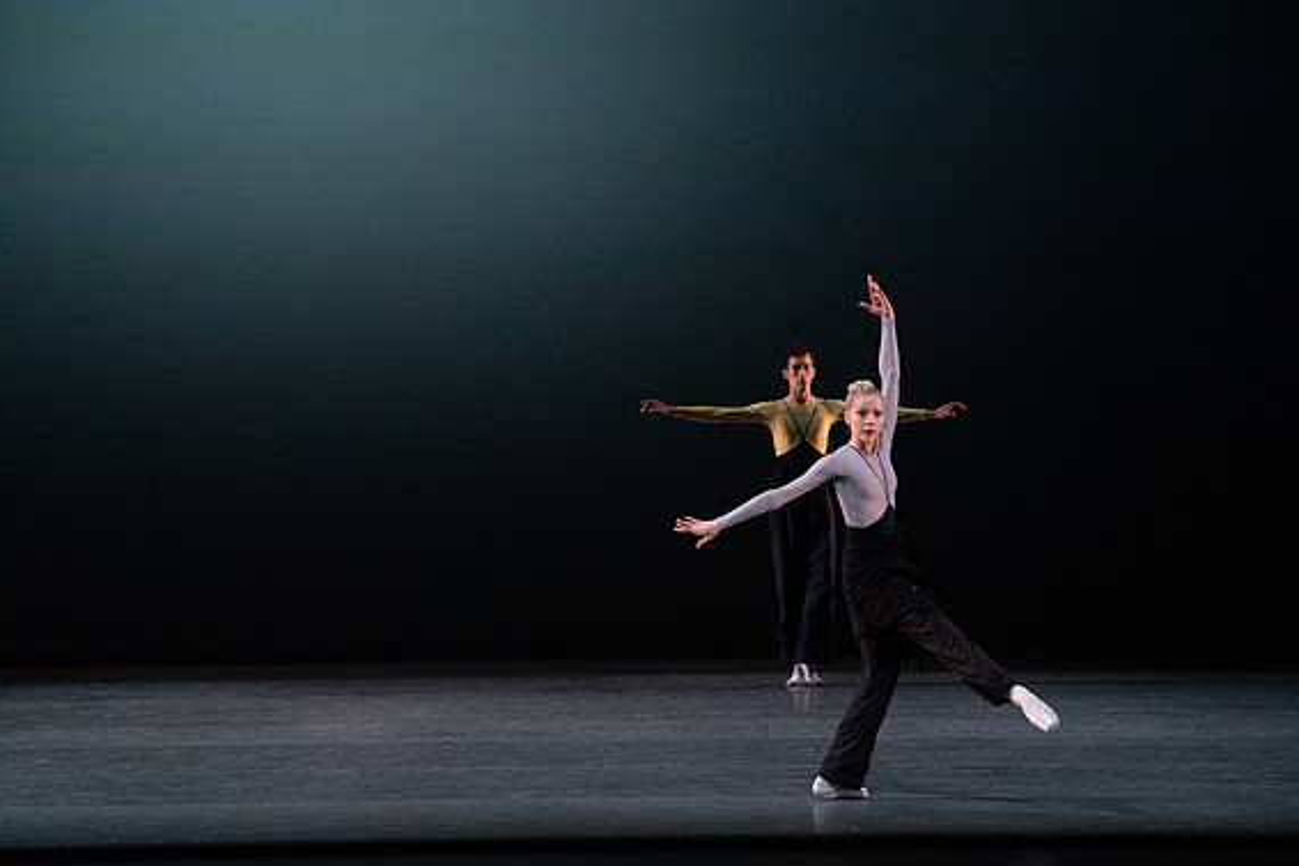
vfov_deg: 8.6
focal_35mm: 160
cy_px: 442
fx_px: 5771
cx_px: 645
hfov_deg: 12.8
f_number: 8
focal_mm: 156
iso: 12800
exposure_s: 1/500
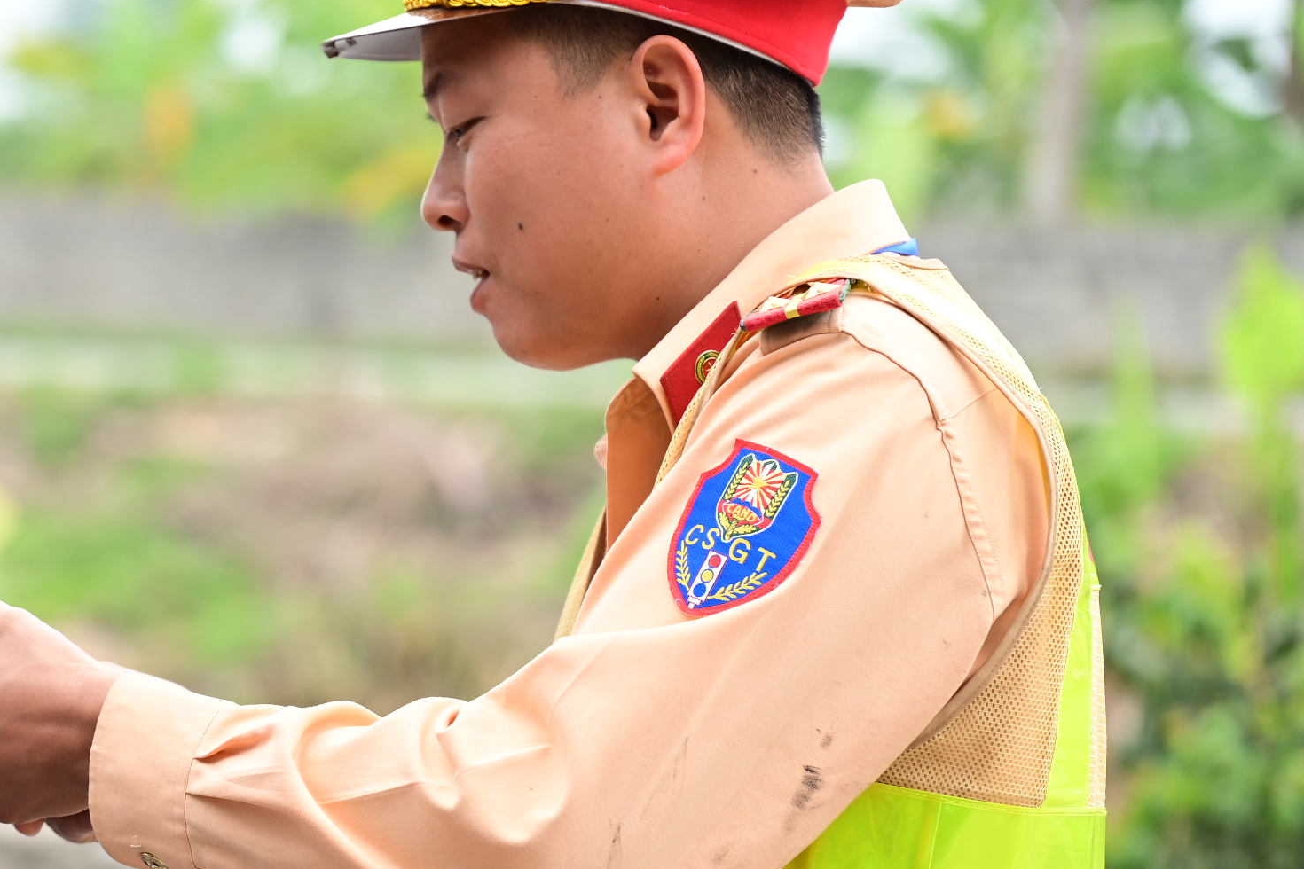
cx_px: -36
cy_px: 668
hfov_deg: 9.5
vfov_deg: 6.4
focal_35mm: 216
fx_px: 7823
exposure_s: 1/200
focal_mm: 105
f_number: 4
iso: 160
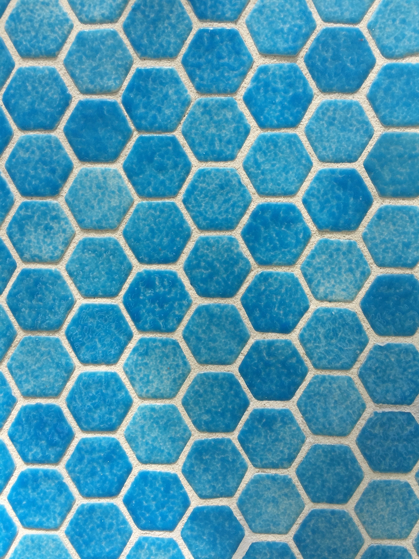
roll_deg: +0.6
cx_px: 210
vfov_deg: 61.7
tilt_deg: -3.5
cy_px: 280
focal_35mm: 29
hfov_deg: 48.2
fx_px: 468
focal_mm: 4.15
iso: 32
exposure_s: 1/791
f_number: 2.2
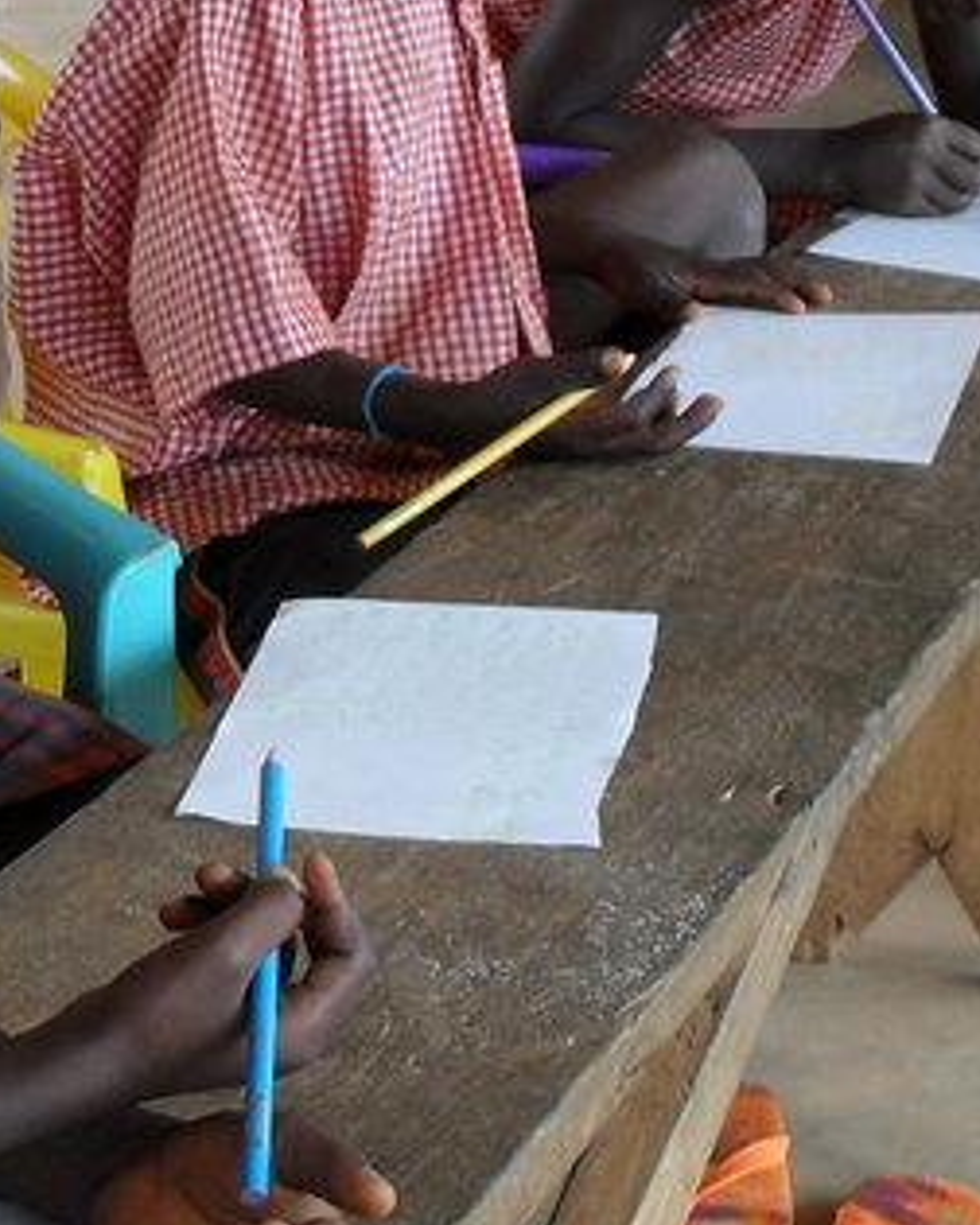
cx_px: 175
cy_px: 366
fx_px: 4024
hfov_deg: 13.8
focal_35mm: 111
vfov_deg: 17.2
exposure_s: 1/90
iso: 100
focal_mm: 6.2
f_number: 2.8
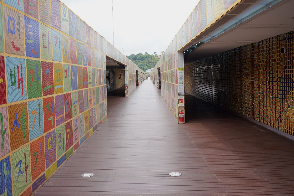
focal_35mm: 35
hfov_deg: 54.4
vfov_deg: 37.9
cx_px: 147
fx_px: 286
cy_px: 98
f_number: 8
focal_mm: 35
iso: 100
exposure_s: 1/100
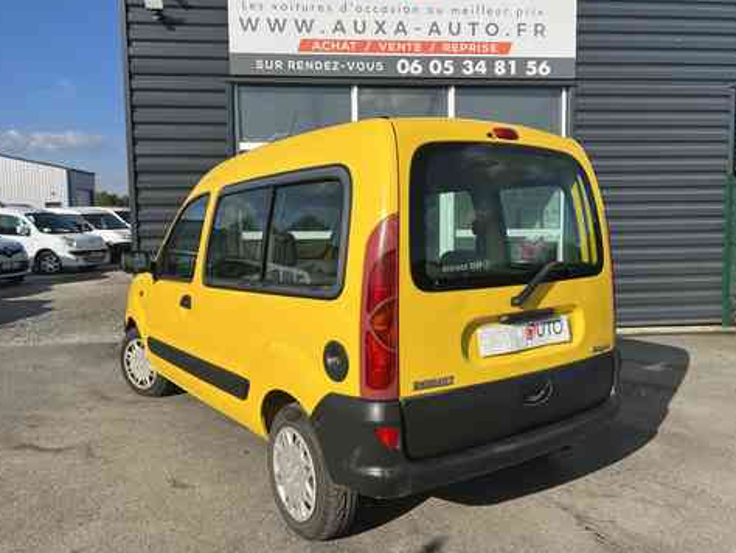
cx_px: 373
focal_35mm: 28
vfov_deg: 49.8
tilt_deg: -4.7
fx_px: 596
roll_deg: +0.6
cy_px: 259
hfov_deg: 63.4
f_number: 1.5
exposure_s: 1/5882
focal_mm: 5.7
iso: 50
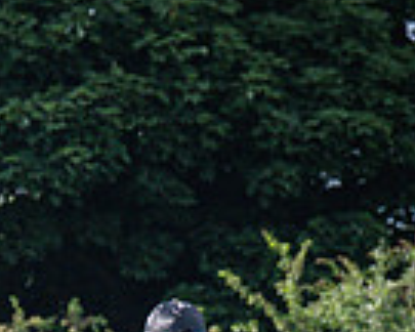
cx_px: -41
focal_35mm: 1252
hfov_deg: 1.5
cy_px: 777
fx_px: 15378
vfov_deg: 1.2
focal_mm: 125
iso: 200
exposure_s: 1/1600
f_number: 4.5
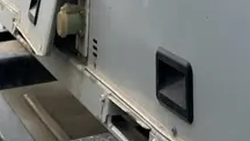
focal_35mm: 96
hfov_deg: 21.4
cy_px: -241
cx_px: 250
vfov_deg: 10.2
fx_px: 637
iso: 50
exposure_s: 1/878
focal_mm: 5.1
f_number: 1.6
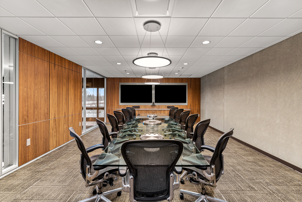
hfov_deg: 100.4
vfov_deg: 77.4
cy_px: 101
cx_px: 151
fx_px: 126
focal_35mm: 15
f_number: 8
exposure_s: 1/1.67
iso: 320
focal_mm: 15
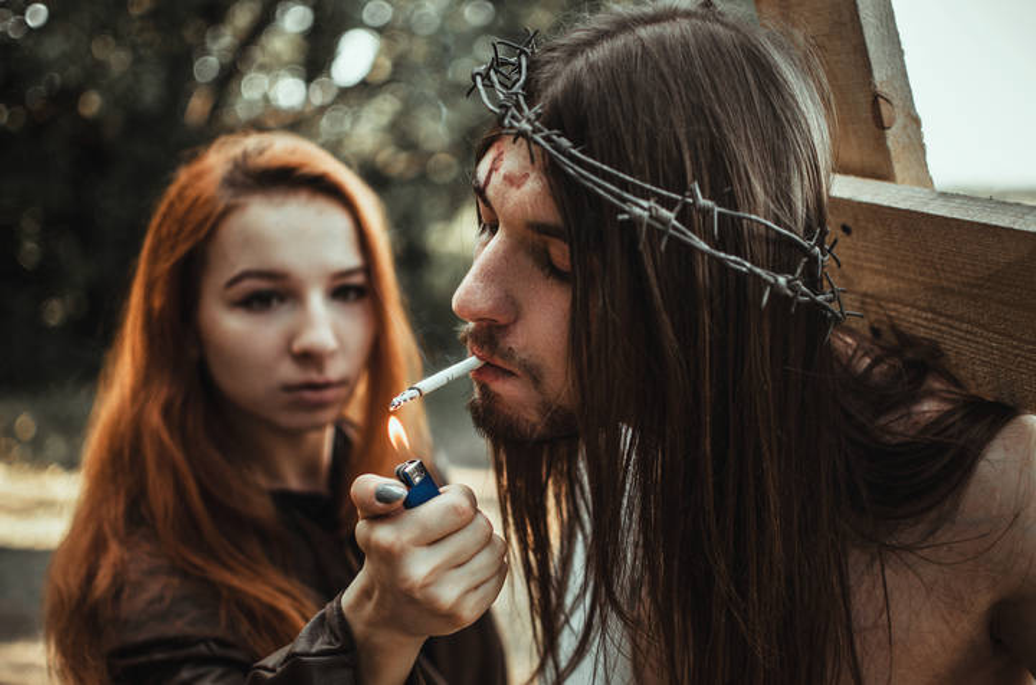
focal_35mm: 52
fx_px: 1507
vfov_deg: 25.6
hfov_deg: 37.9
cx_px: 518
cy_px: 342
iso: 100
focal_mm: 35
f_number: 2
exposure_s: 1/400
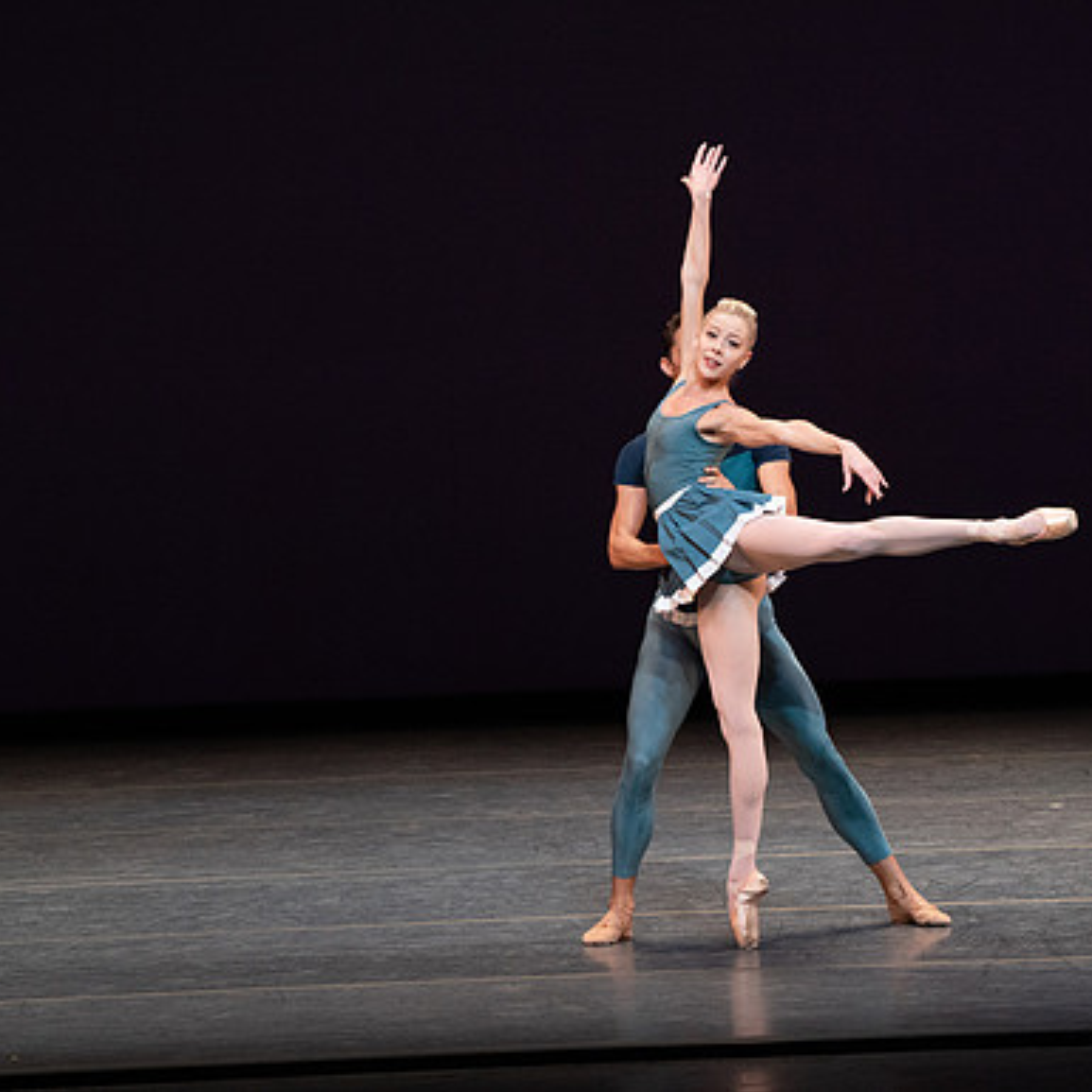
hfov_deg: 4.8
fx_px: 13027
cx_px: 618
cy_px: 546
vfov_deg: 4.8
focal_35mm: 365
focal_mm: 285
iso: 5000
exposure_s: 1/400
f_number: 8
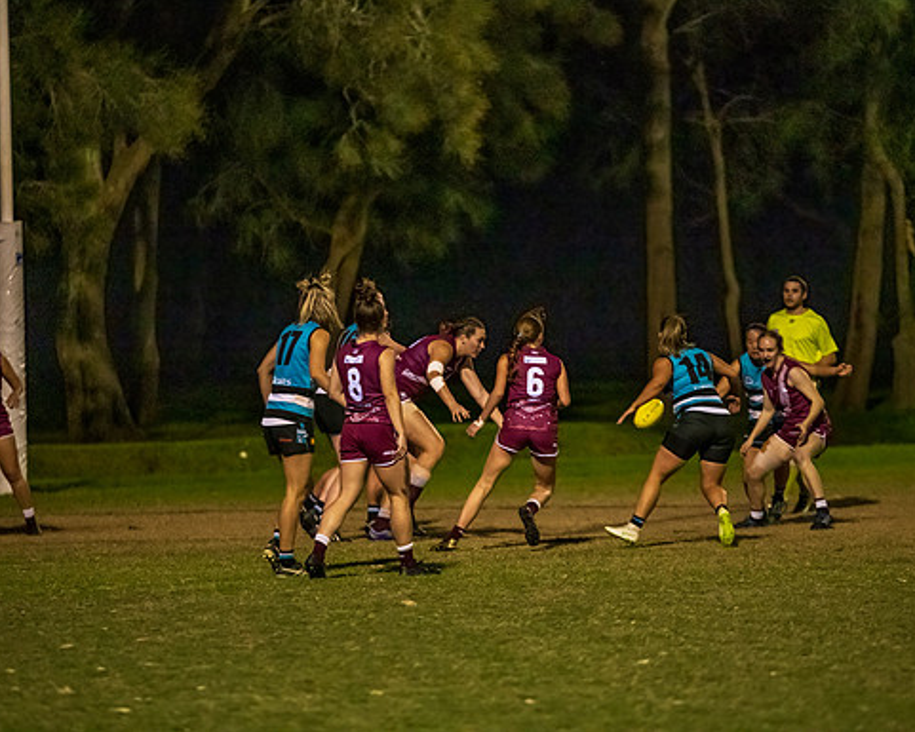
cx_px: 455
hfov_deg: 7.9
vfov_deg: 6.3
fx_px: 6663
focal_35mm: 246
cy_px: 334
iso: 6400
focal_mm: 200
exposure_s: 1/800
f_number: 2.8
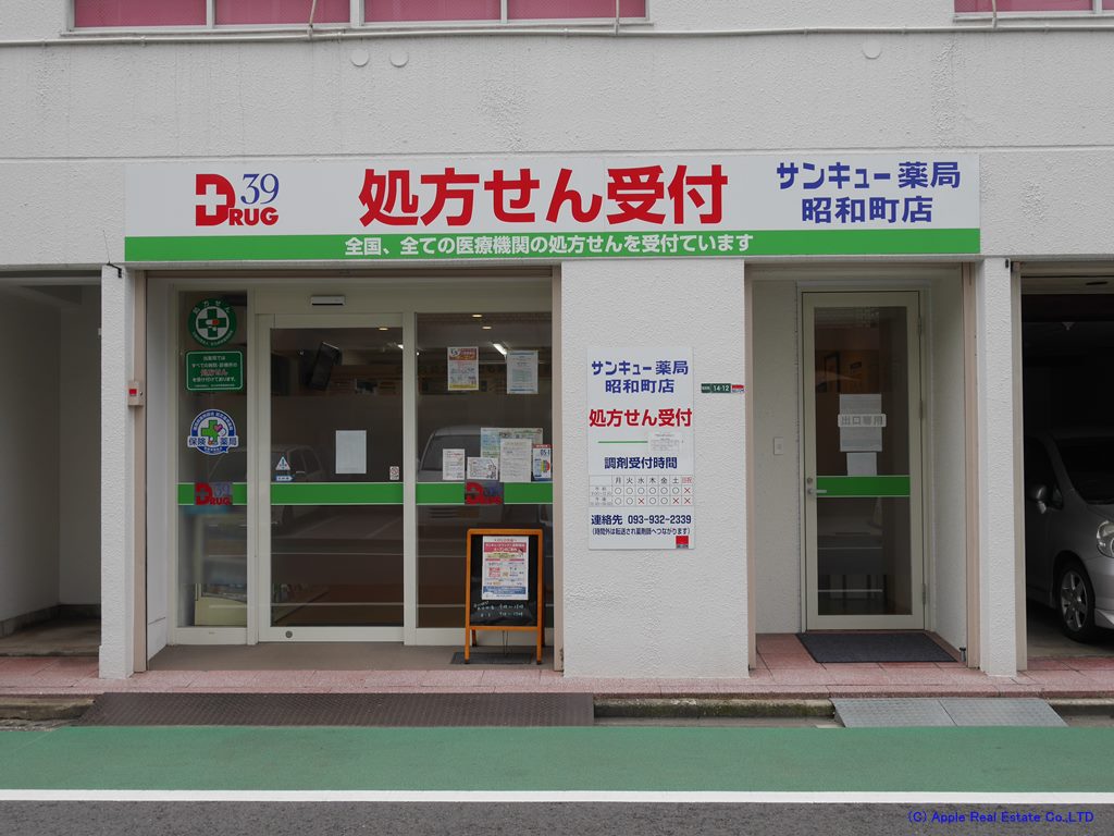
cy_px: 418
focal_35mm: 34
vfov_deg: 41.8
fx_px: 1094
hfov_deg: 54.0
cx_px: 557
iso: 200
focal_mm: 17
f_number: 6.3
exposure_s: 1/250
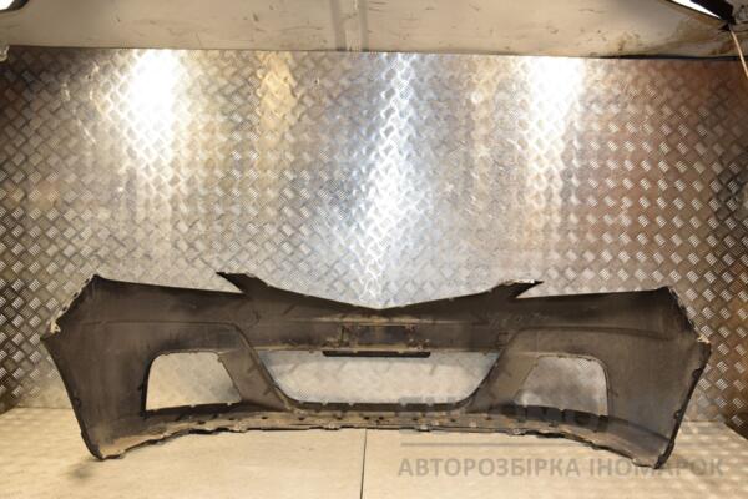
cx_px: 374
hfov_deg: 59.5
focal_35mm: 32
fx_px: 654
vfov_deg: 41.7
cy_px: 250
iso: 800
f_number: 5.6
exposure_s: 1/200
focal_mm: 21
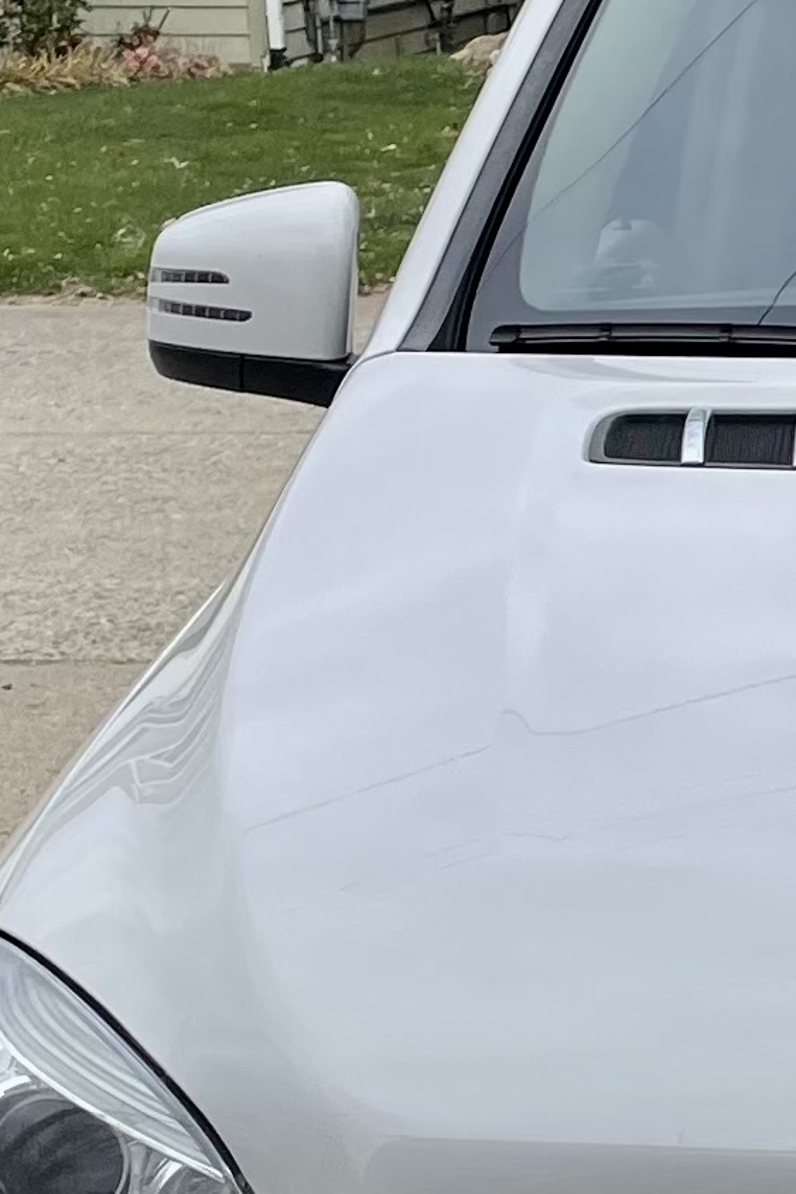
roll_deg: -0.5
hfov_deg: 10.1
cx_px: 1420
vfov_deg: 15.8
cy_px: 931
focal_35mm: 129
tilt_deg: -11.3
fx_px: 4280
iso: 32
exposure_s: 1/1511
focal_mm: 4.2
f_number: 1.6
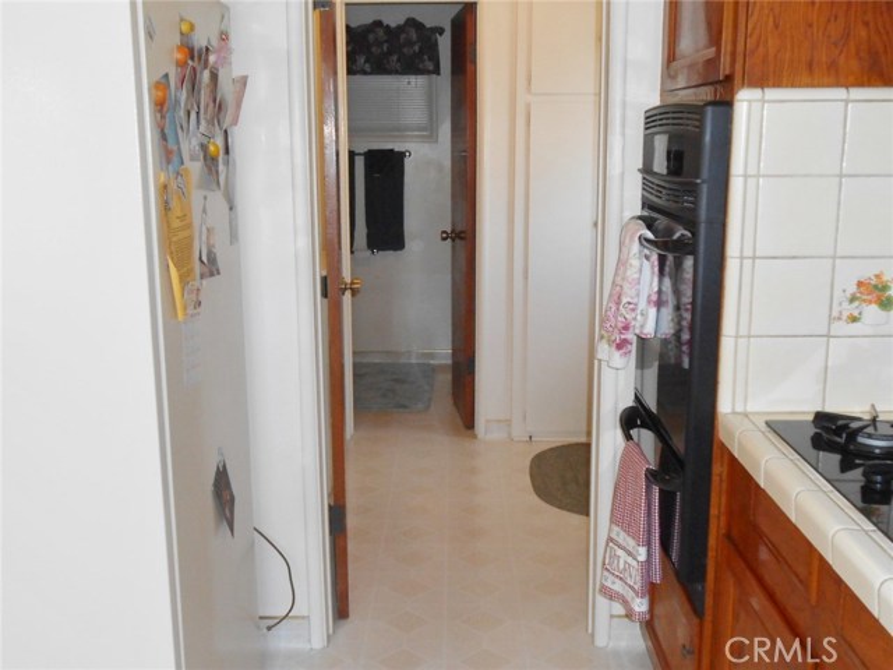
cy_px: 335
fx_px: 980
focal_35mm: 38
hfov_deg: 49.0
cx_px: 446
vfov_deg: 37.7
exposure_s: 1/30
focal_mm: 6.8
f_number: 4.2
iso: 200
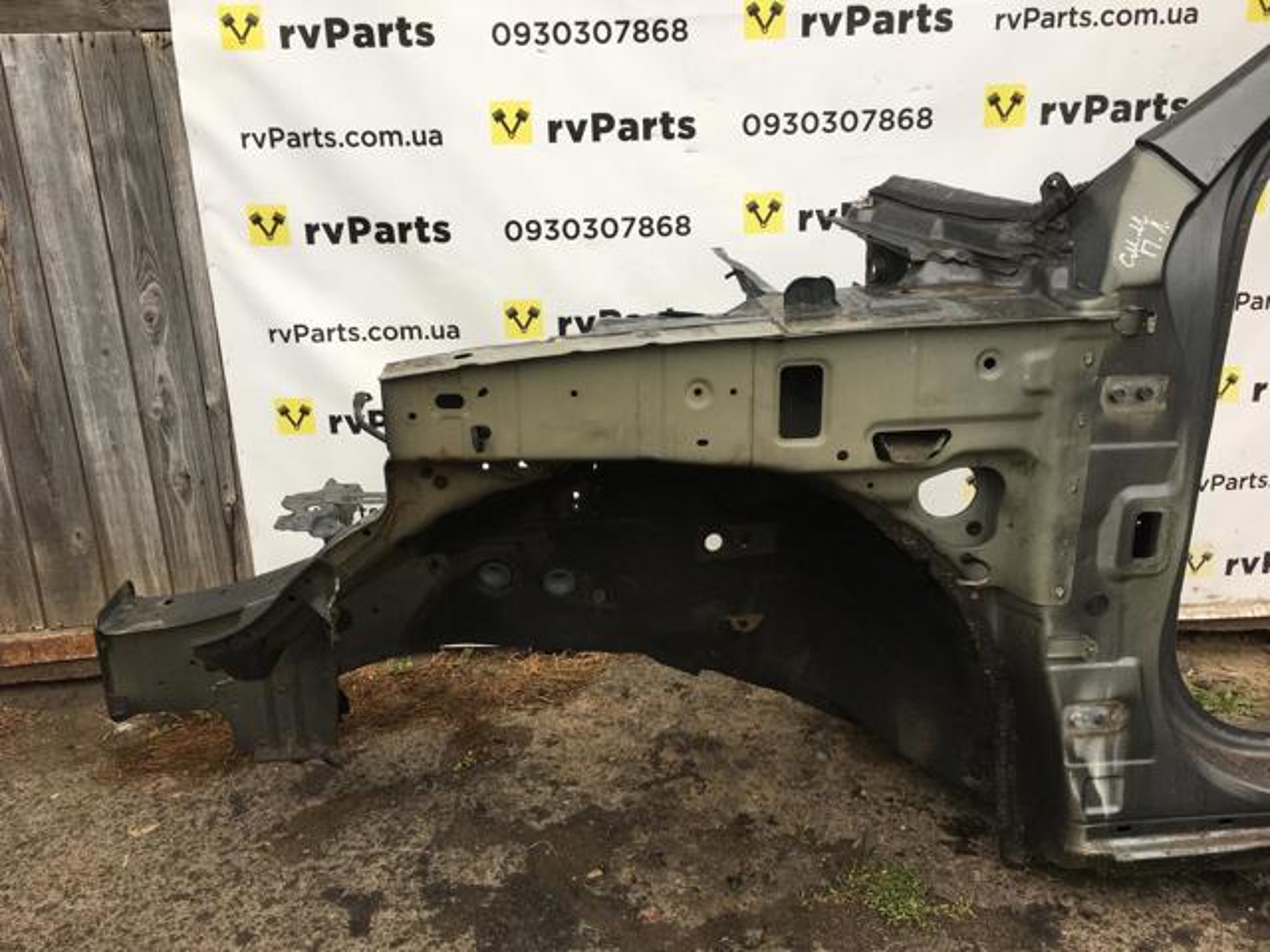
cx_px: 635
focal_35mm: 29
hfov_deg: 61.7
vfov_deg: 48.2
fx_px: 1064
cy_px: 476
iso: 40
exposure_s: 1/100
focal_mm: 4.15
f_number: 2.2
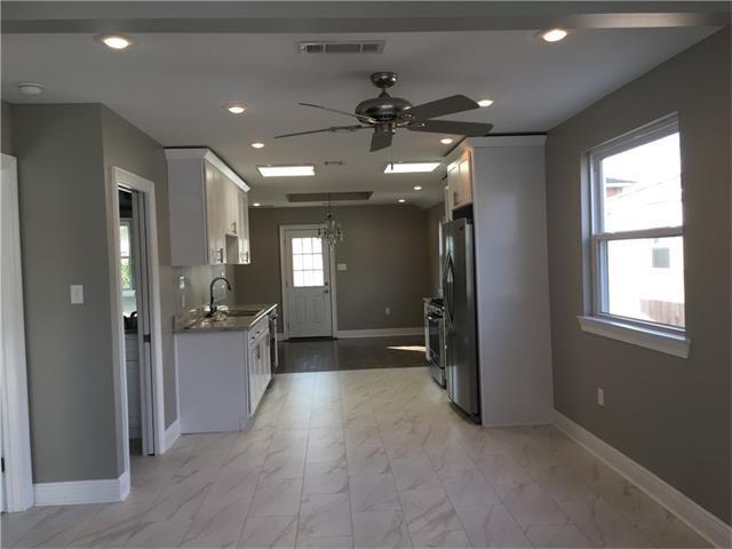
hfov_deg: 61.7
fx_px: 613
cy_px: 274
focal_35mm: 29
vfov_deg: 48.2
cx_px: 366
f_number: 2.2
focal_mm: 4.15
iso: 40
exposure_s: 1/120
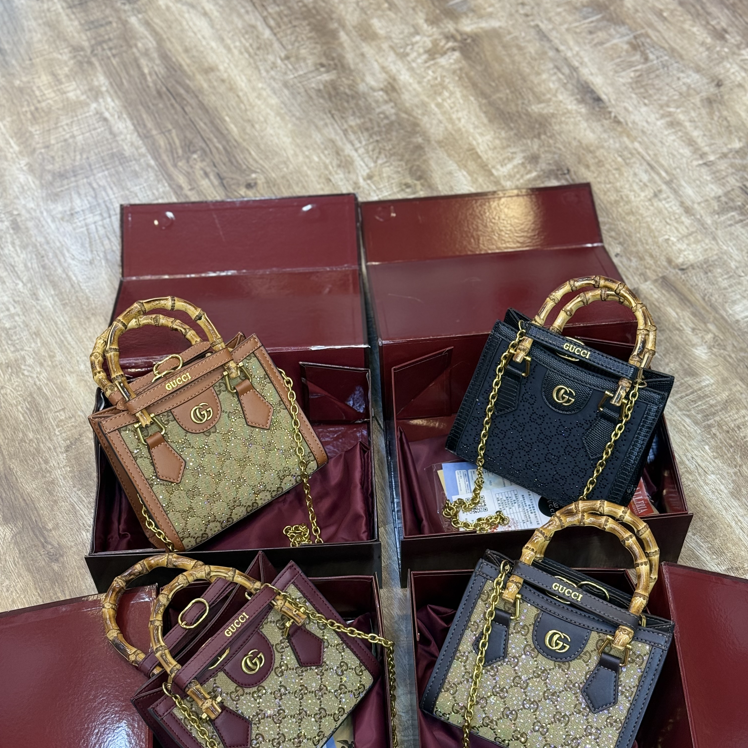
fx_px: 1393
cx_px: 371
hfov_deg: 30.0
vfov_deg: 29.9
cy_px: 488
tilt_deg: -55.5
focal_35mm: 57
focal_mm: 6.76
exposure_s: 1/100
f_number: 1.78
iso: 125
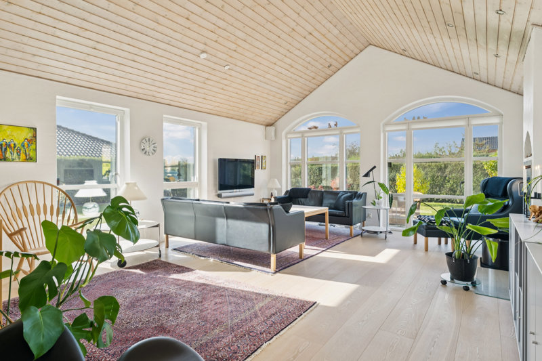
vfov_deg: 63.2
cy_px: 180
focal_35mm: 20
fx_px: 294
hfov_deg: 85.4
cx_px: 271
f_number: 8
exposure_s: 1/20
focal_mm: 19.5
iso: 500
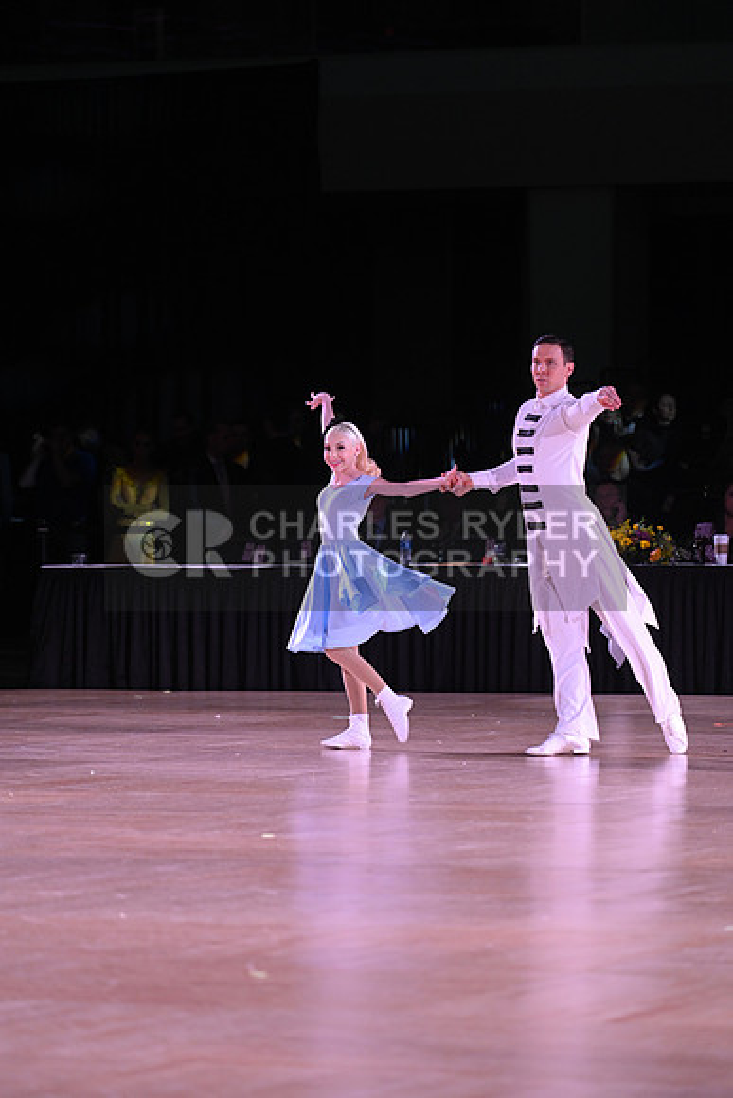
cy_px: 549
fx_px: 5646
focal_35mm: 185
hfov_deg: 7.4
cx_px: 366
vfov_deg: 11.1
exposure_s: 1/200
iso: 1600
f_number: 4
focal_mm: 185
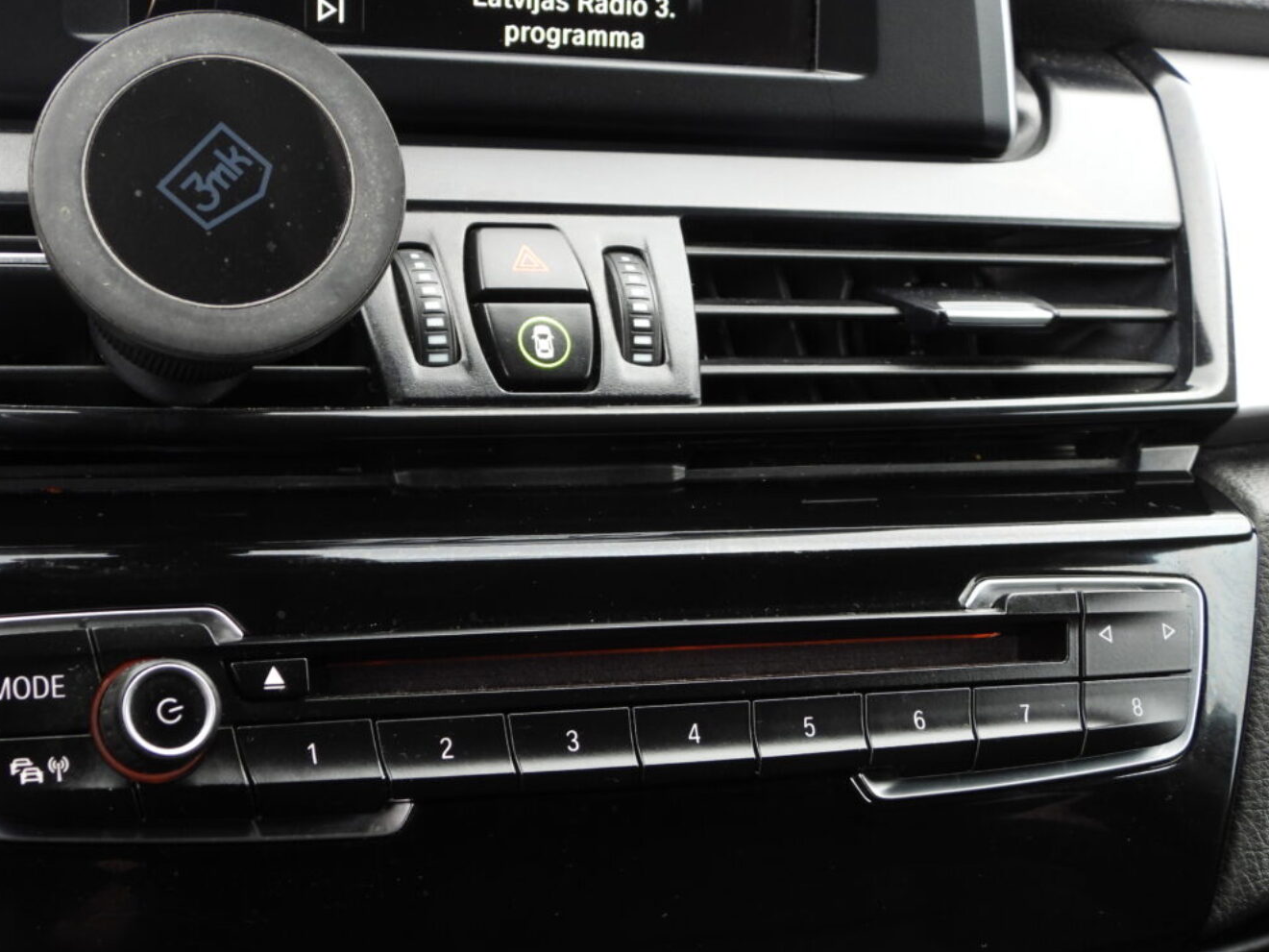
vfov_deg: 25.6
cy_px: 562
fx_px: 2090
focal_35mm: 57
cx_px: 517
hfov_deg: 33.7
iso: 160
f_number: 3.2
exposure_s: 1/30
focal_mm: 8.5
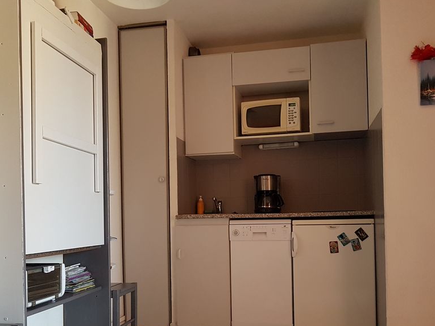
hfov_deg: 53.9
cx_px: 219
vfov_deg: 41.4
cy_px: 209
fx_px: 427
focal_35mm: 34
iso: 200
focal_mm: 4.2
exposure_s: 1/50
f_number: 1.7
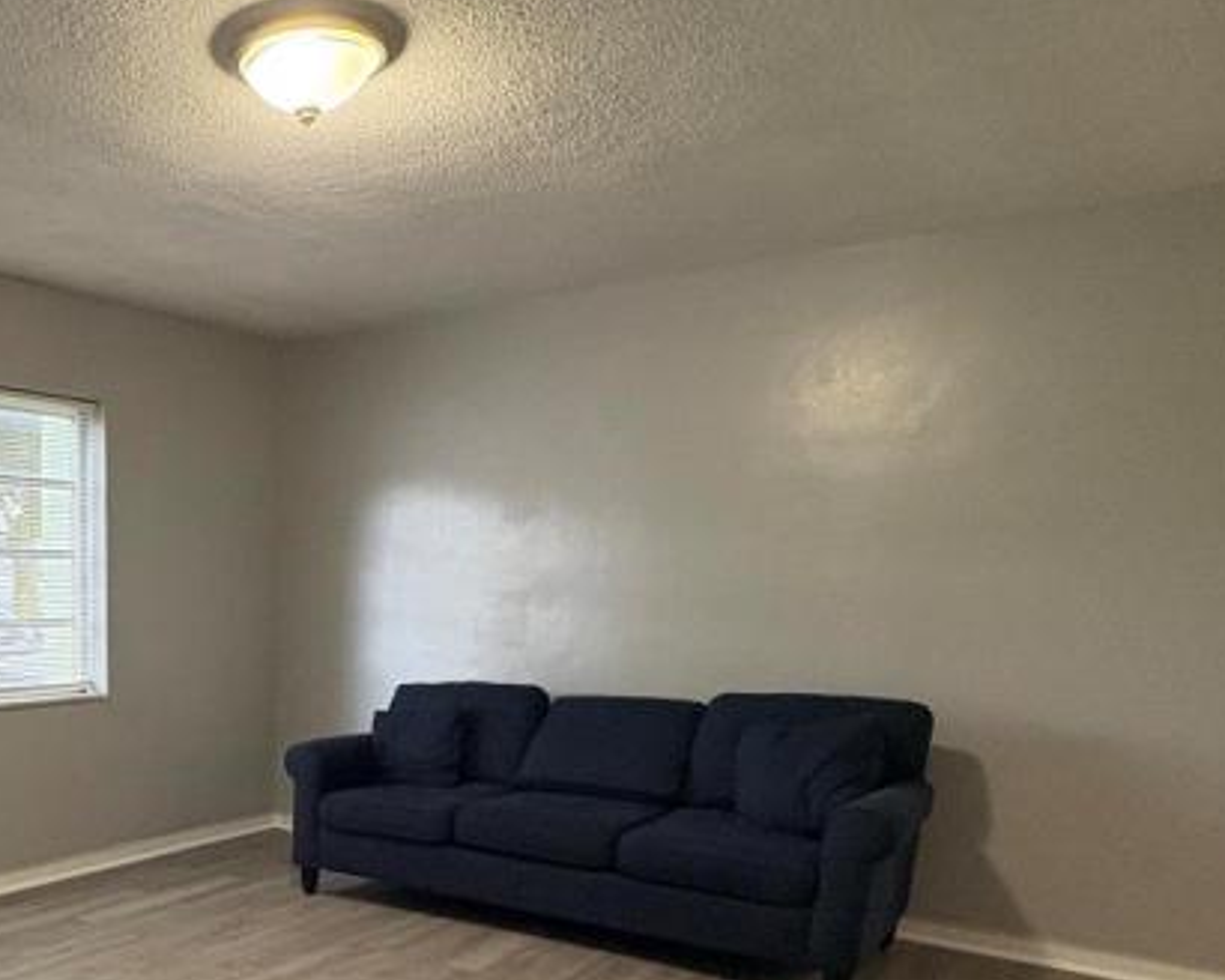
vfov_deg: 42.8
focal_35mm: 32
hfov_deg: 50.6
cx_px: 167
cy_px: 837
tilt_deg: -12.1
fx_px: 1160
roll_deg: +0.6
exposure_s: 1/60
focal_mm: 2.22
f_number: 2.2
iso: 320
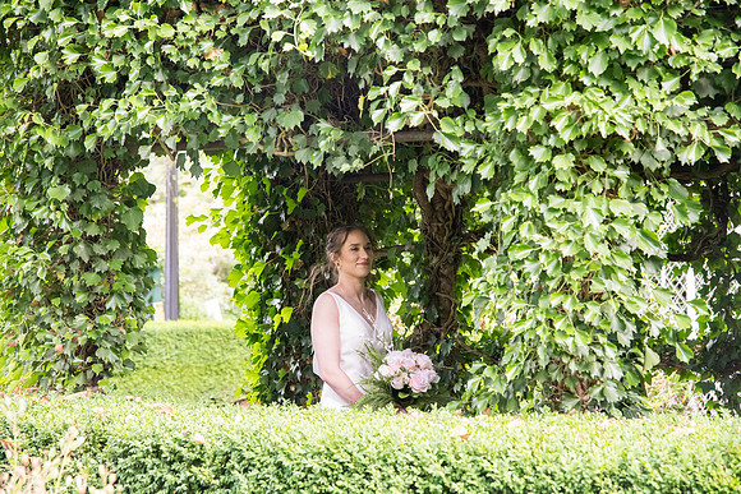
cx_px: 370
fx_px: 1441
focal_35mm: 70
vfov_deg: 19.5
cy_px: 247
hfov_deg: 28.8
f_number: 4
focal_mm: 70
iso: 4000
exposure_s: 1/320
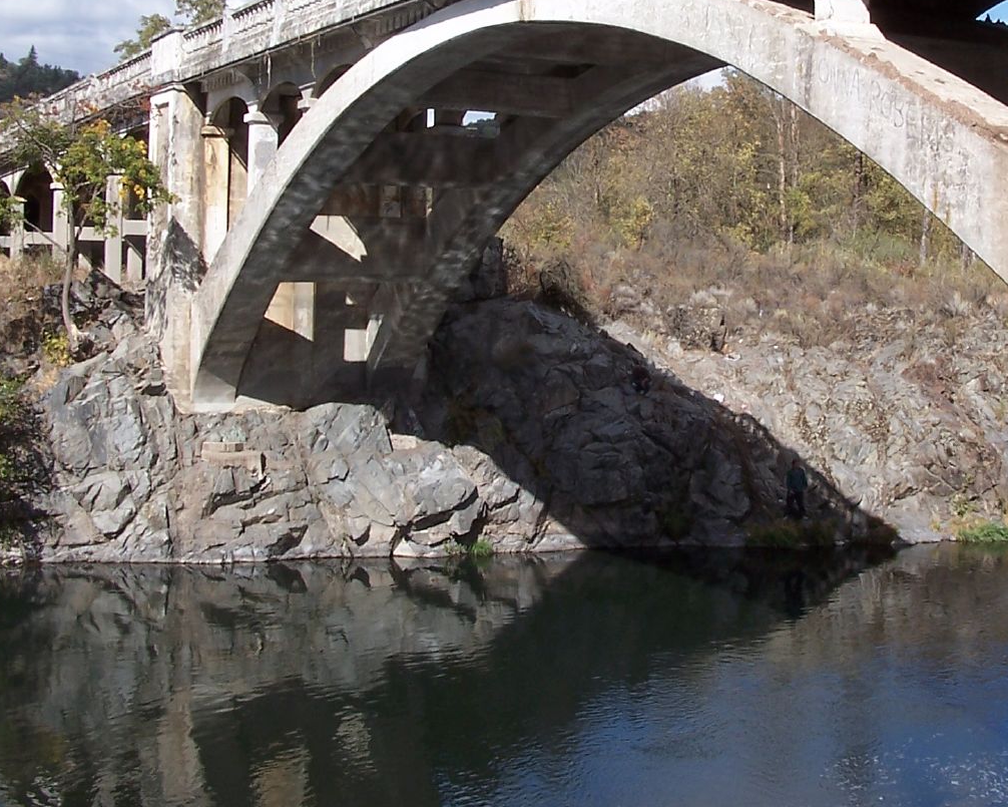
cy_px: 222
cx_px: 647
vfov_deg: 25.6
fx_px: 1760
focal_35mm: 59
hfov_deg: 31.8
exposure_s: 1/180
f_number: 8
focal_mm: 6.3
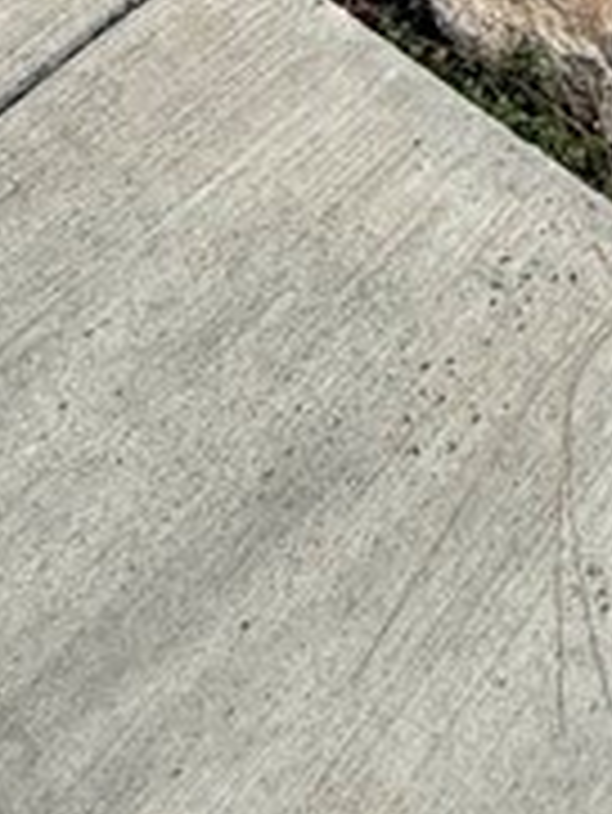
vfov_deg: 13.2
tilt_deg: -7.1
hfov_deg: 16.3
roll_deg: -1.1
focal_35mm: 79
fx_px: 1860
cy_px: -1376
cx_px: 1026
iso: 50
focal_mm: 2.22
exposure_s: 1/2320
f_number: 2.2
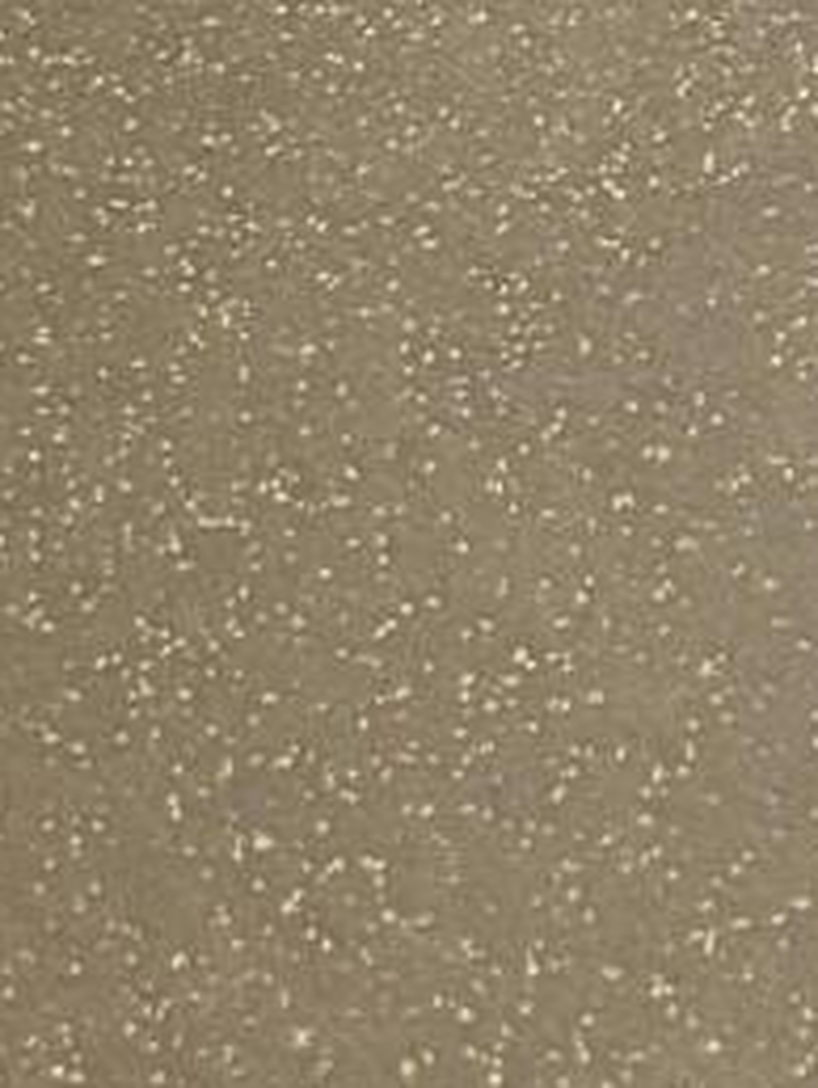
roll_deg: +3.3
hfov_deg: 7.9
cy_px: -2838
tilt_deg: -16.5
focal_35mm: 186
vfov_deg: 8.0
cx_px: -80
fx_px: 5851
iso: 640
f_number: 1.78
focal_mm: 6.76
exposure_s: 1/60
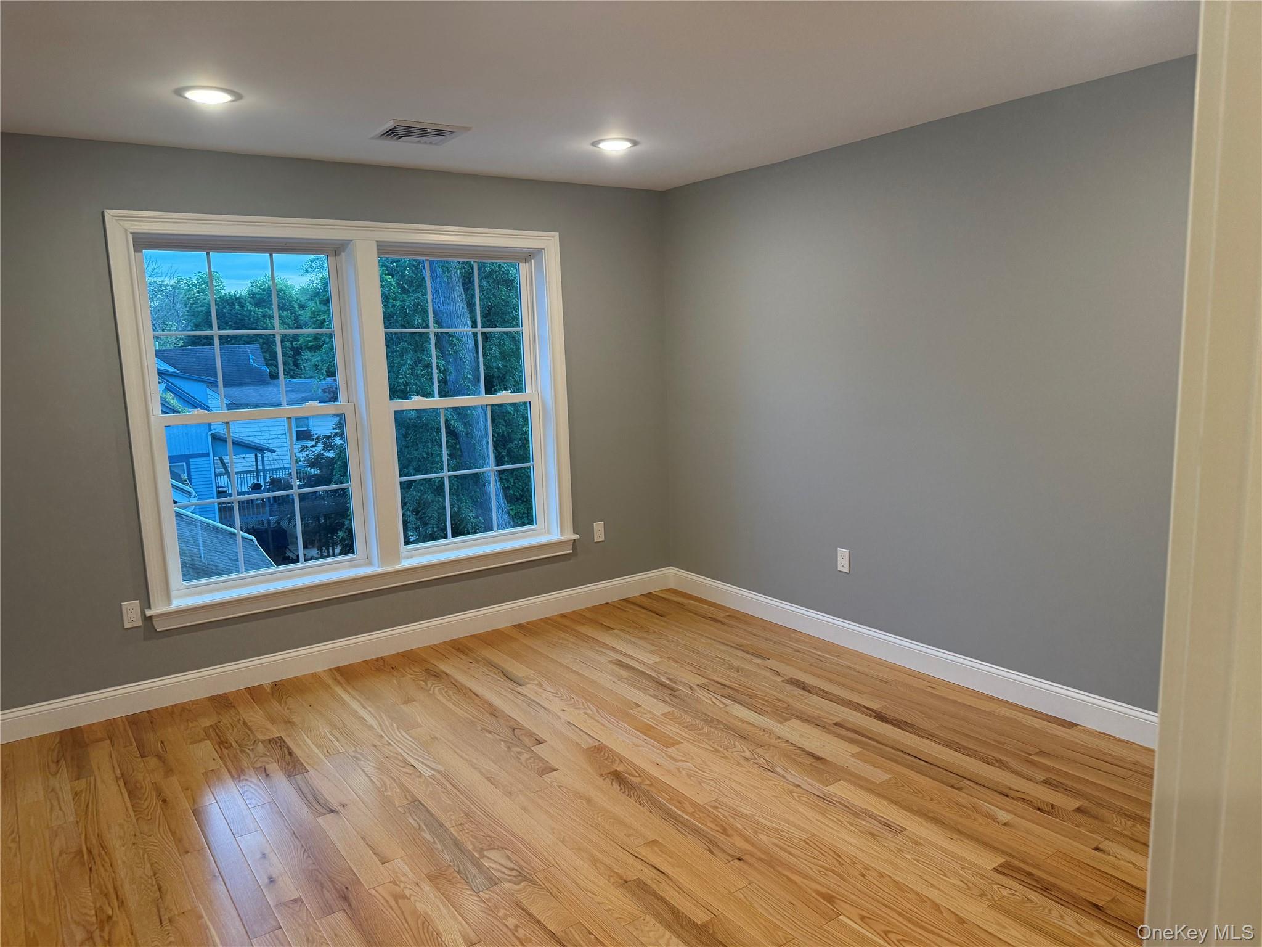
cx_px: 631
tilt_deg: -8.7
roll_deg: +1.3
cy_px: 474
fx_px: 875
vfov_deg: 56.8
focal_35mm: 24
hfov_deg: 71.6
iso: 200
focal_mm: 6.76
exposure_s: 1/120
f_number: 1.78
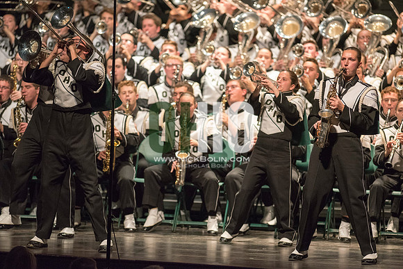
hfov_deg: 6.9
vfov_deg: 4.6
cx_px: 202
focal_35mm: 300
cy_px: 134
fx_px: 3359
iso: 4000
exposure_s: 1/500
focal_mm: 300
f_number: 2.8
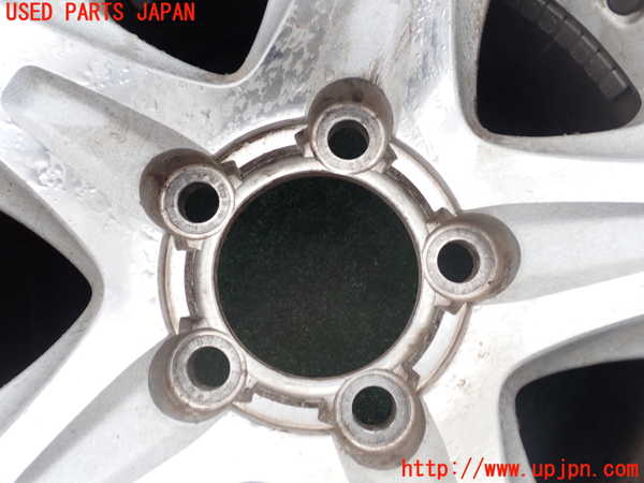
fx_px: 558
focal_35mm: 30
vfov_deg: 46.8
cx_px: 322
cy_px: 242
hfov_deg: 60.0
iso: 100
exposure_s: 1/125
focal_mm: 5.4
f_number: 3.2
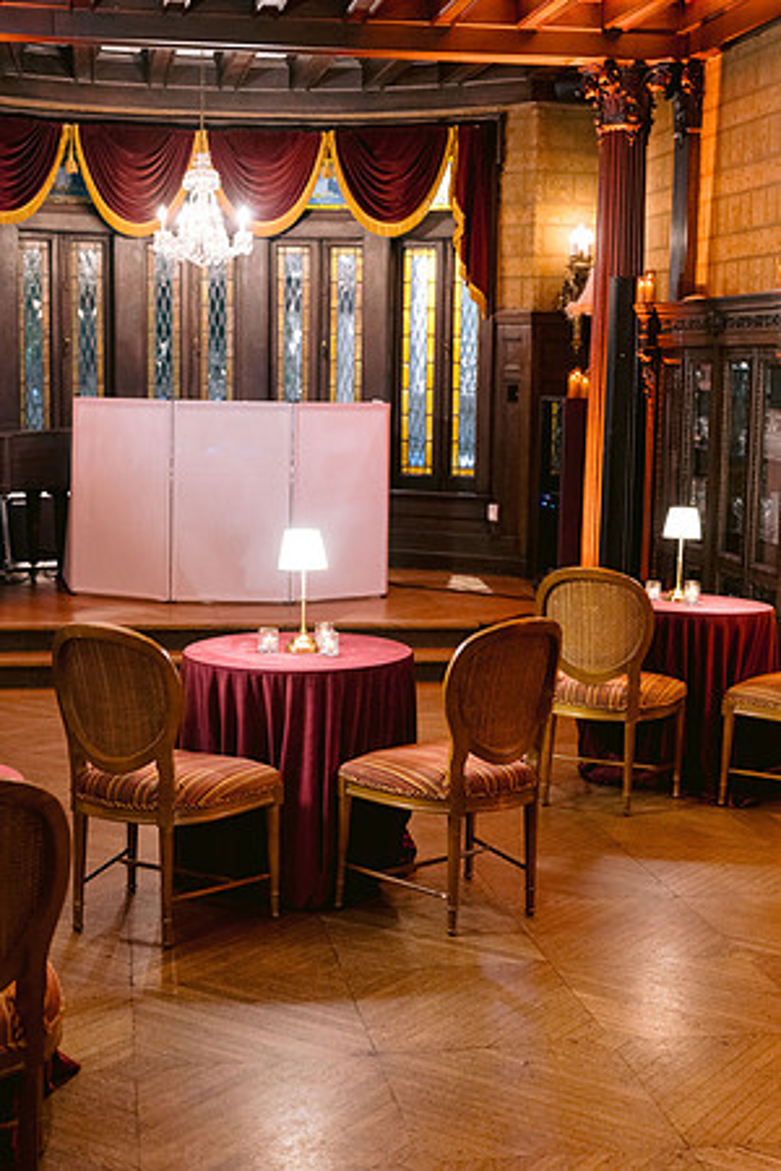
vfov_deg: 39.6
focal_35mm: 50
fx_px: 1627
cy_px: 586
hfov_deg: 27.0
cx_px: 390
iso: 1600
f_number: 4
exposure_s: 1/10
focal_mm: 50
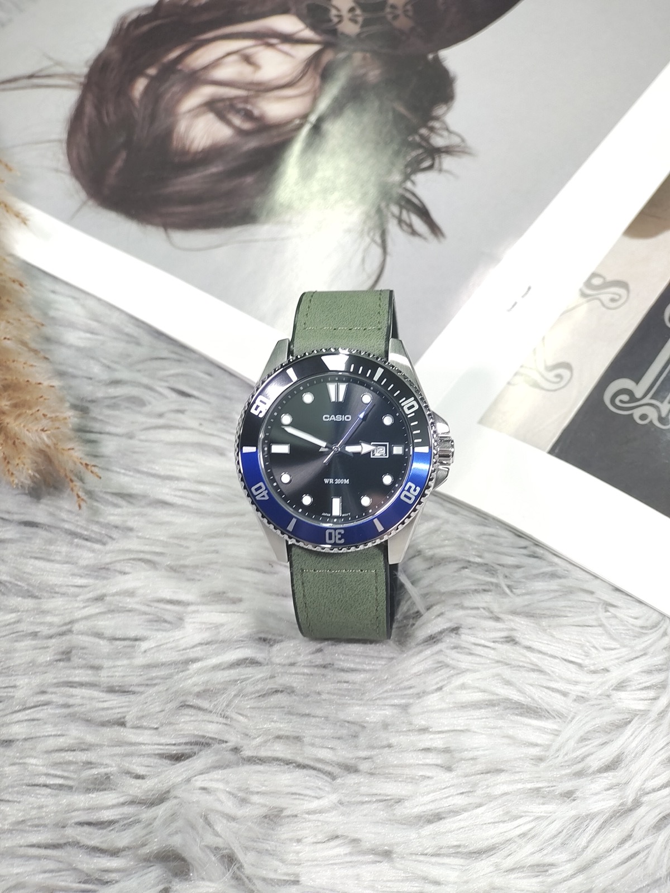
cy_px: 446
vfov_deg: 38.2
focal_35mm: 50
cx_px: 335
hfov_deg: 29.1
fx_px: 1290
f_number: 2.08
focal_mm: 7.55
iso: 63
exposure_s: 1/50
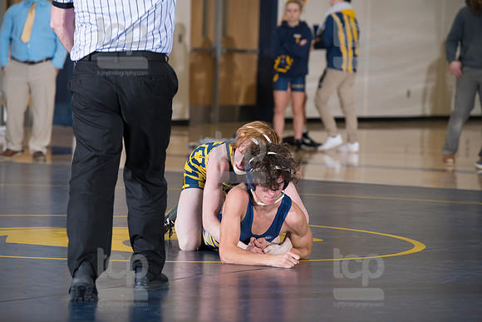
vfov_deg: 7.0
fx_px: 2611
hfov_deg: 10.5
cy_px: 161
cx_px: 241
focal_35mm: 195
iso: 1250
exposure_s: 1/250
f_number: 5.6
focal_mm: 195
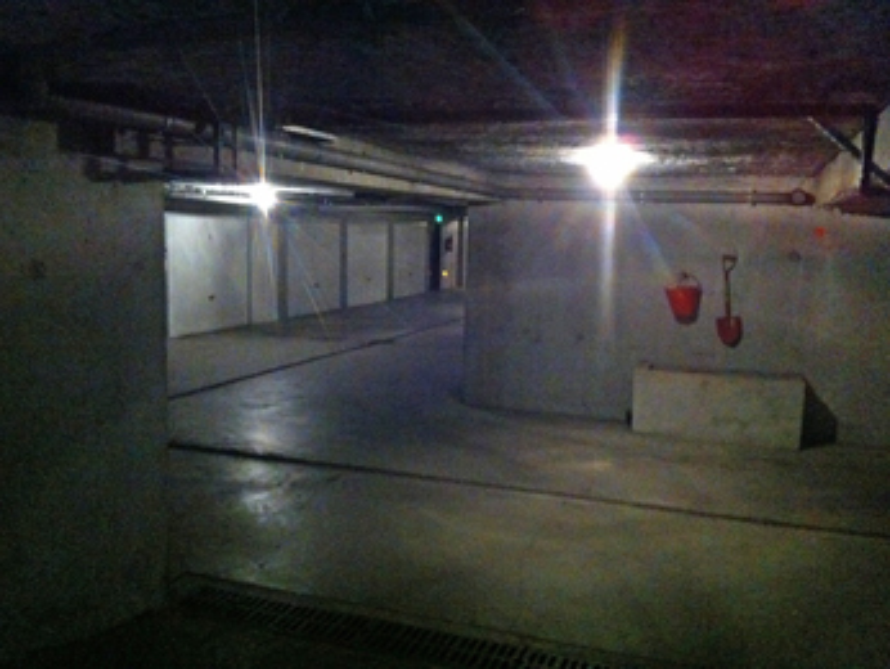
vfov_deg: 40.7
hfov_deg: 52.6
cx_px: 445
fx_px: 900
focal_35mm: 35
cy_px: 334
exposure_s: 1/15
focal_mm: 3.85
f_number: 2.8
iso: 1000
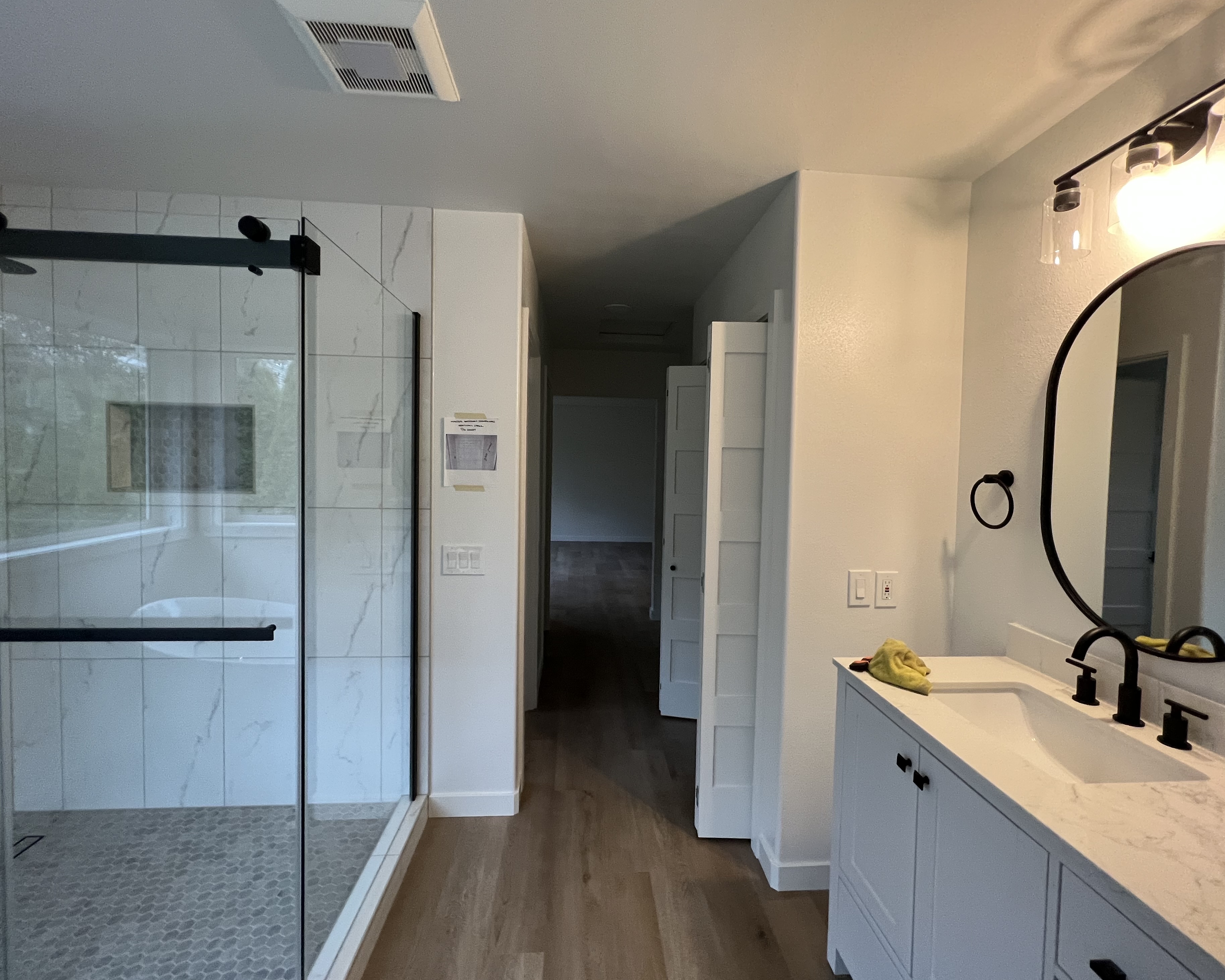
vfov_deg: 88.0
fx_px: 508
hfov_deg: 100.7
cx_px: 617
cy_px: 477
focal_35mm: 14
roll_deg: -0.8
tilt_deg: -2.7
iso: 320
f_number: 1.8
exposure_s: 1/60
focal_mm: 1.57
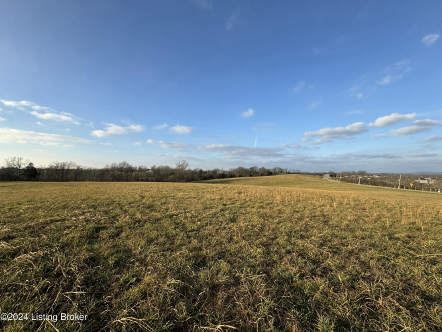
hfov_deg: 102.1
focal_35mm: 14
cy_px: 166
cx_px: 221
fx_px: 179
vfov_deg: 85.7
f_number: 2.2
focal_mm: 2.22
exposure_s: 1/1178
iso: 50
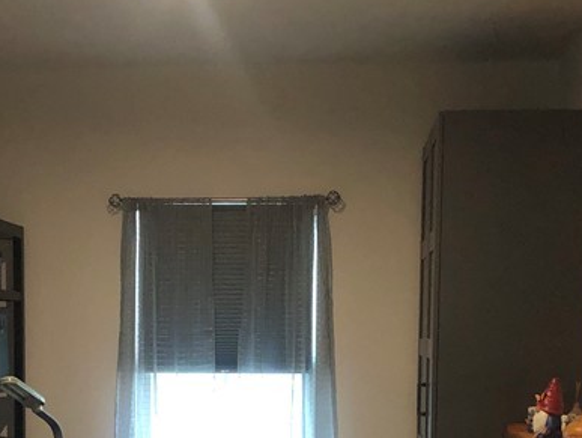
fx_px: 1245
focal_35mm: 74
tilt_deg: -4.2
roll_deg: -0.1
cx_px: 188
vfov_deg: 19.6
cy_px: 390
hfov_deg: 26.1
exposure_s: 1/60
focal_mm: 3.99
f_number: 1.8
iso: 400
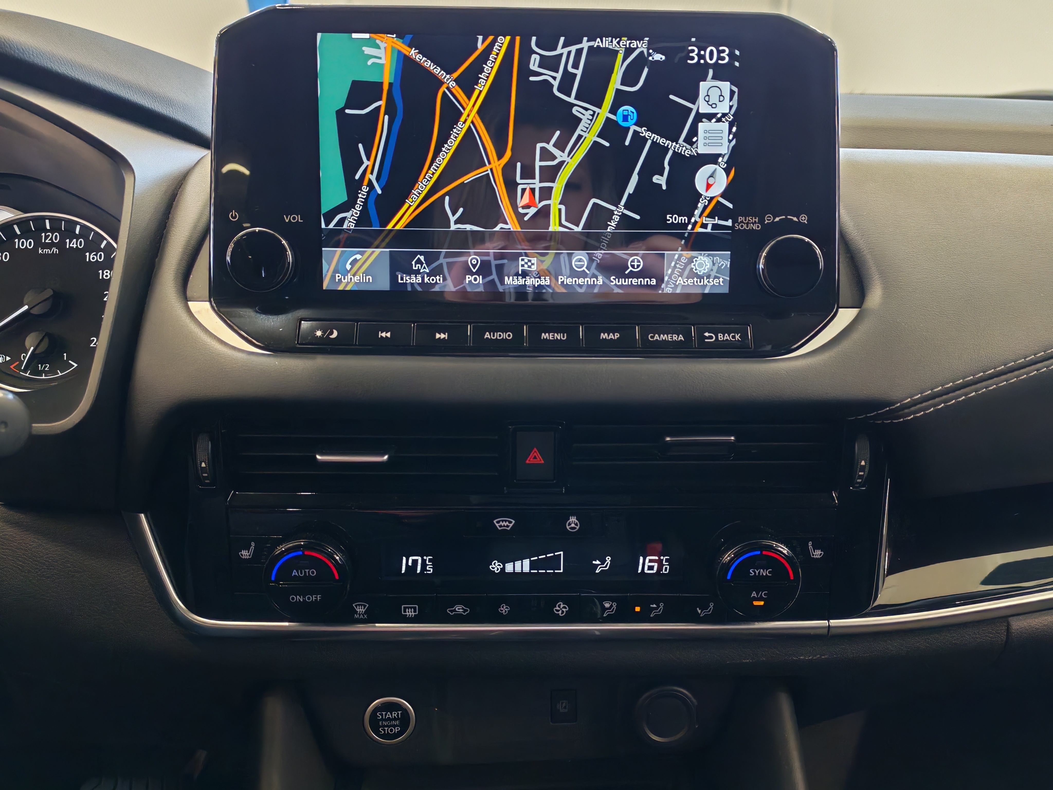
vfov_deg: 44.2
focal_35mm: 32
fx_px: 973
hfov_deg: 56.8
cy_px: 395
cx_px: 526
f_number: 1.9
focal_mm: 6.12
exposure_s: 1/100
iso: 1072
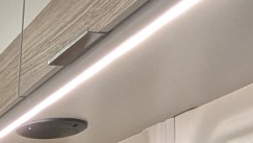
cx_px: -162
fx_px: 671
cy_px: 455
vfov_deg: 9.2
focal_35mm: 100
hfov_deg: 18.2
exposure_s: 1/106
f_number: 2.2
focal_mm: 2.35
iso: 113
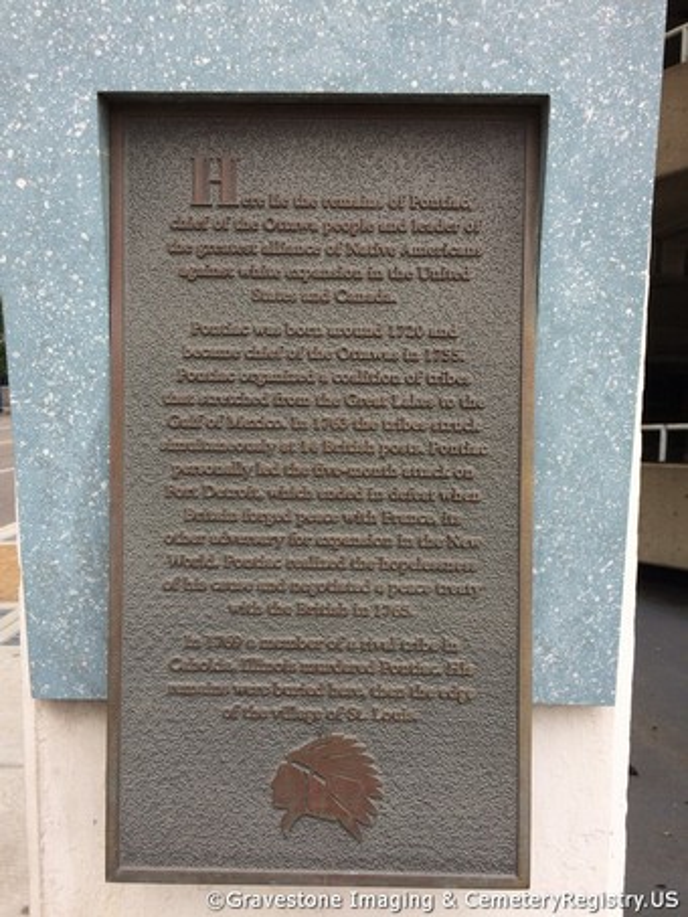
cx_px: 344
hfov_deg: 48.2
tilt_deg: -5.7
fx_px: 768
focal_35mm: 29
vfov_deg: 61.6
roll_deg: +1.2
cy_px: 458
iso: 32
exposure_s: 1/406
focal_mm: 4.15
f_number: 2.2
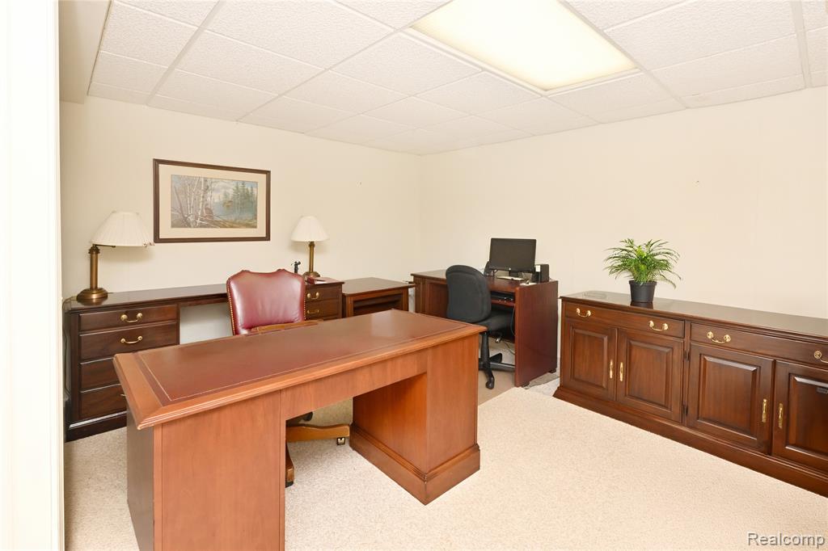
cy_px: 276
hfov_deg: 104.3
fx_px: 322
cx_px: 414
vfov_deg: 81.2
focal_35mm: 14
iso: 800
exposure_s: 1/60
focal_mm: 14
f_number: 11
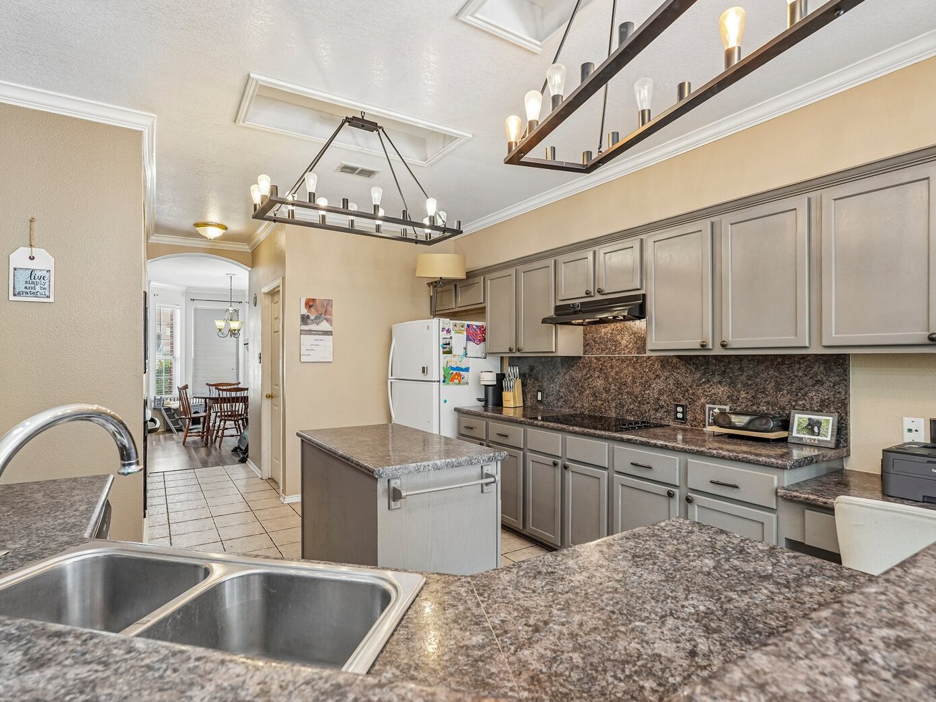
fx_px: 502
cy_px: 357
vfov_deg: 69.9
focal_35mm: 19
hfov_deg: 86.0
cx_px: 455
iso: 400
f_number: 8
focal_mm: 16.5
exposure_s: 1/15
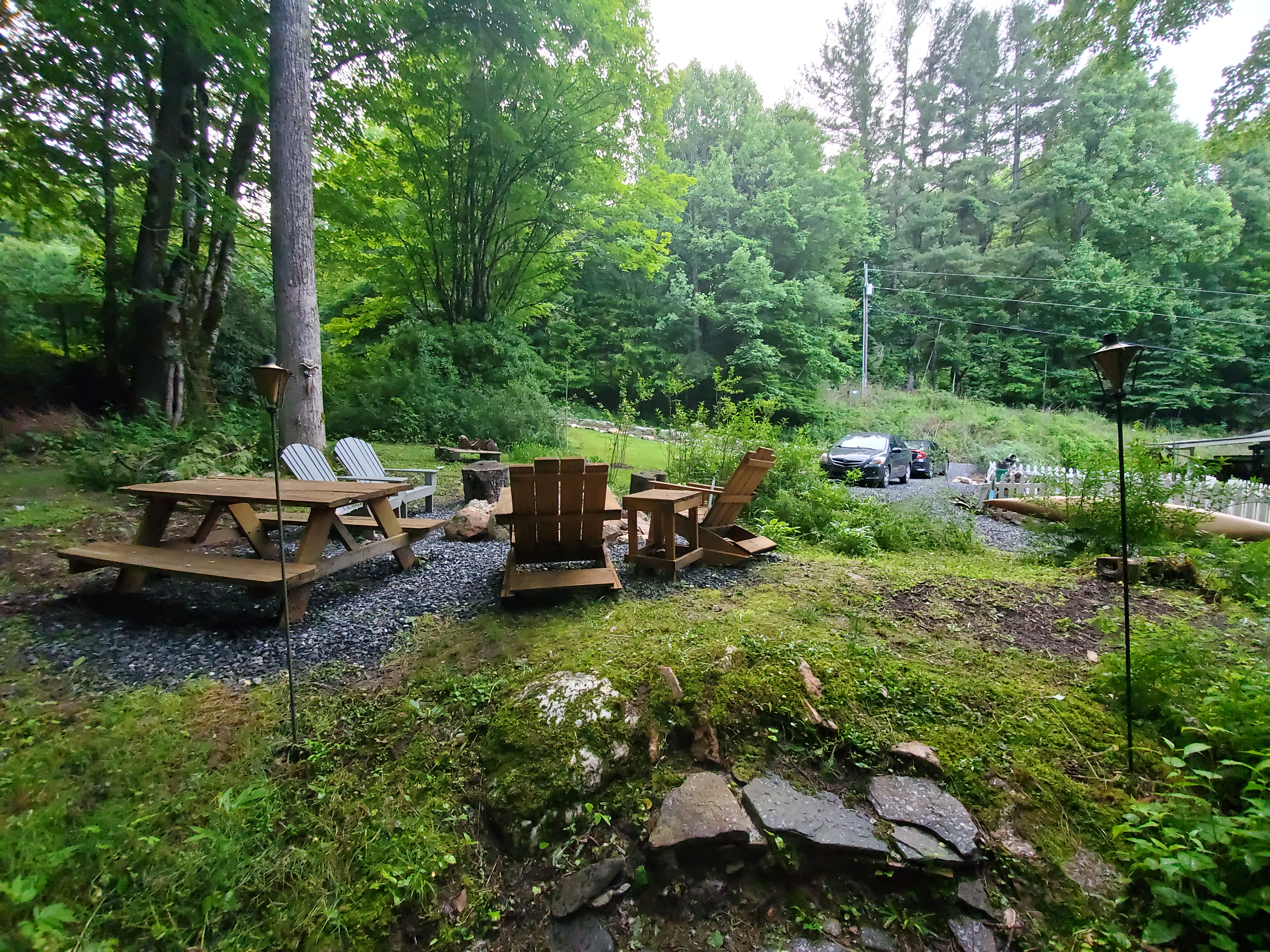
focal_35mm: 13
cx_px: 635
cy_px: 476
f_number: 2.2
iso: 800
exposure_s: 1/29
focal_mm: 1.8
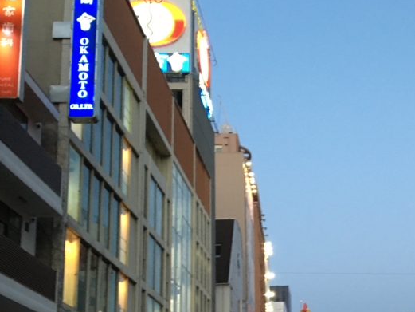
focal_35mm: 57
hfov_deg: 31.8
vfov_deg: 24.8
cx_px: 389
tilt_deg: +9.5
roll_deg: +2.0
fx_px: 684
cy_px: 291
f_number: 2.2
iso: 125
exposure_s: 1/30
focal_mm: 4.15
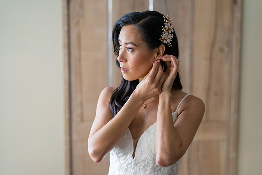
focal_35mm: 50
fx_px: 364
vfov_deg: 27.0
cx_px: 131
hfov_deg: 39.6
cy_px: 88
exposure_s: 1/500
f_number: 1.8
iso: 1250
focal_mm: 50
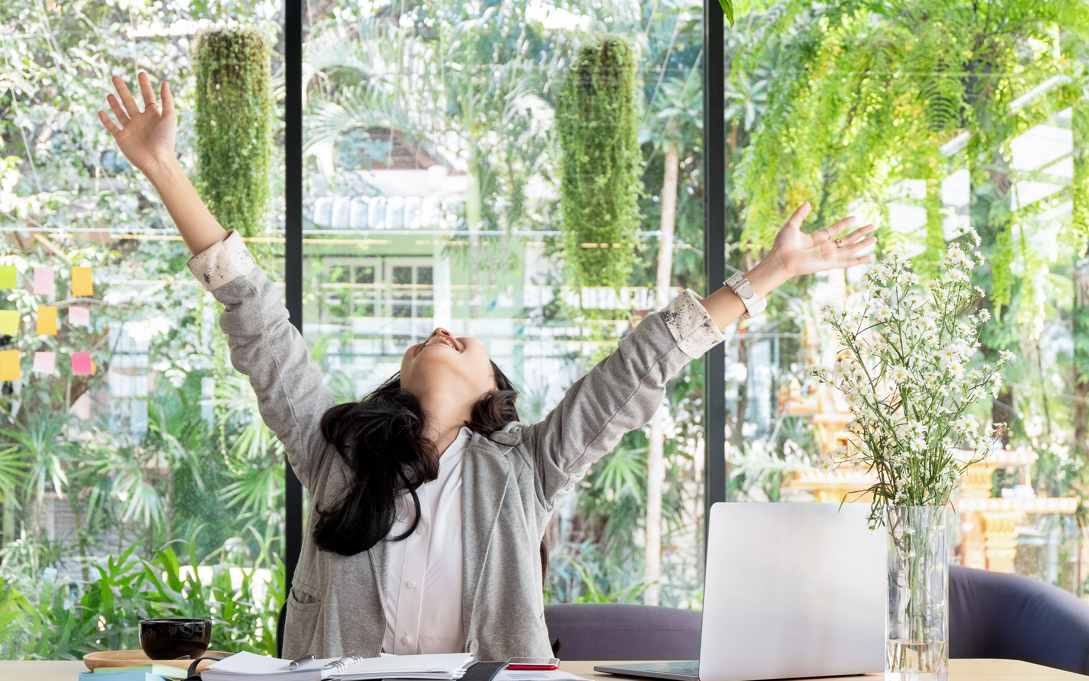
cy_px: 363
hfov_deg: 30.6
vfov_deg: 19.4
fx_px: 1989
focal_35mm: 67
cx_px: 545
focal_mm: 43.4
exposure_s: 1/100
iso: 400
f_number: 5.6
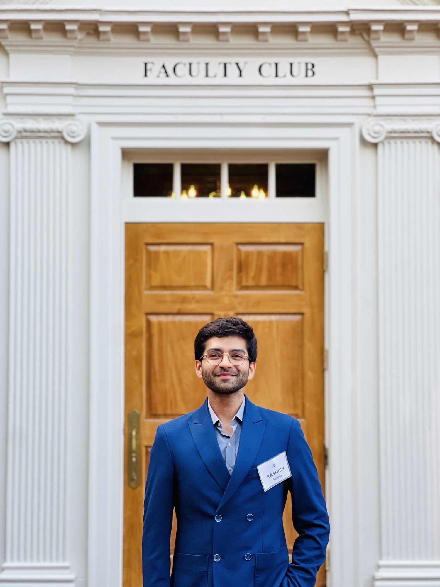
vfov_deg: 25.3
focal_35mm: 77
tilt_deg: +3.6
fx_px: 1305
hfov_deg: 19.1
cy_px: 294
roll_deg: +0.2
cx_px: 220
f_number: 2.8
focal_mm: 9
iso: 200
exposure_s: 1/121
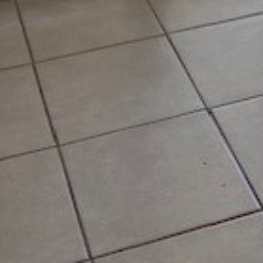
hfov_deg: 16.0
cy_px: -269
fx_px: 911
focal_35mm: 106
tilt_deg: -10.6
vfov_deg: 13.8
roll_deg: -0.9
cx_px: 286
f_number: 1.8
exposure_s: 1/122
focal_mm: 4.25
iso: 50
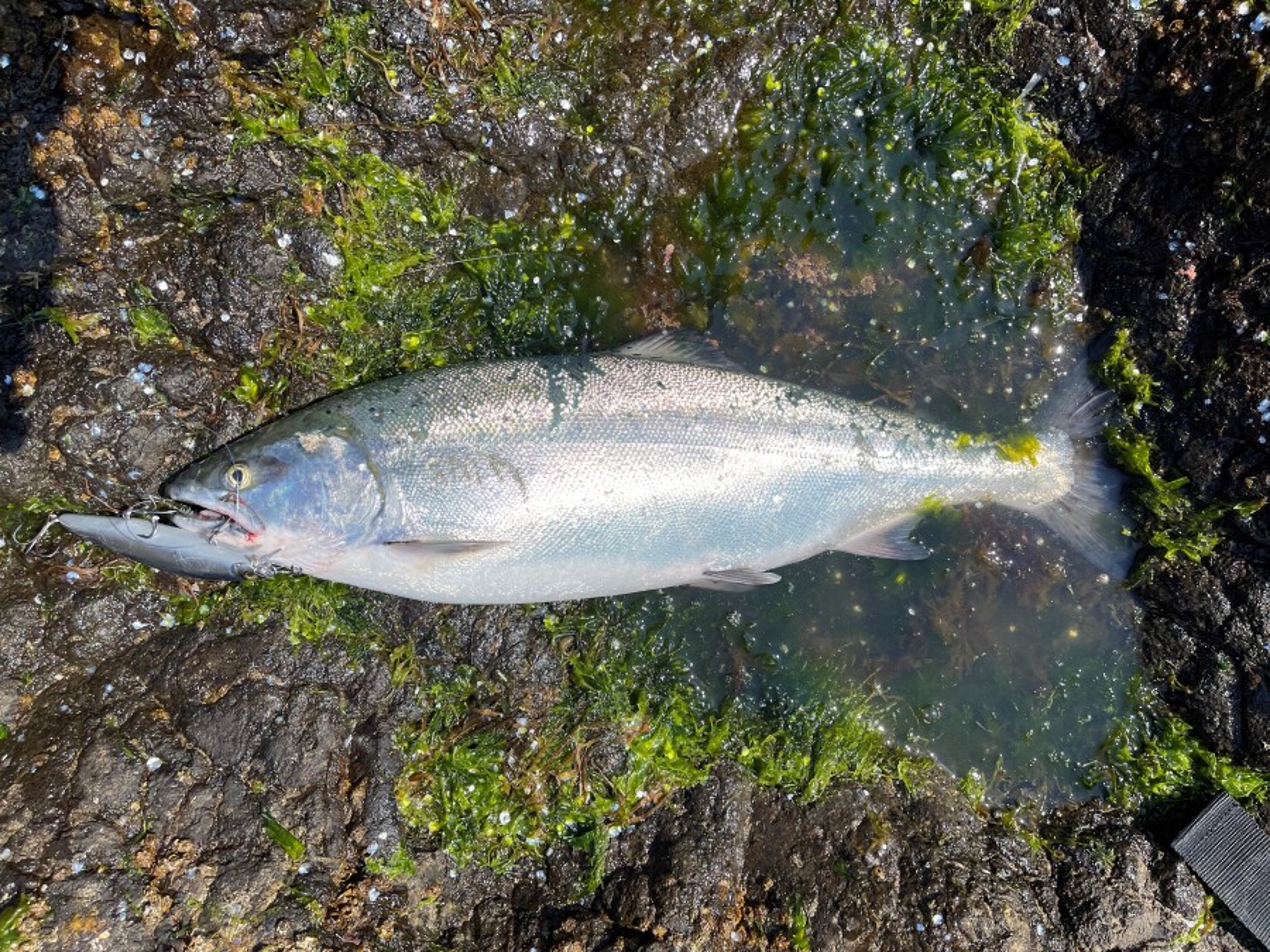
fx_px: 954
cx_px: 635
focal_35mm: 26
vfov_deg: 53.1
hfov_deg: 67.3
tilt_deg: -85.5
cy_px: 476
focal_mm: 5.1
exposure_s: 1/4348
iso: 32
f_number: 1.6
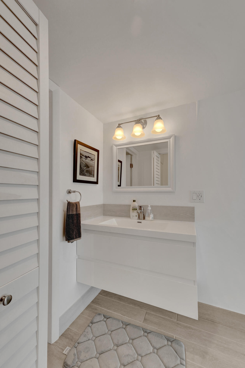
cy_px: 184
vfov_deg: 104.3
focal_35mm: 14
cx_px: 122
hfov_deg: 81.1
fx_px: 143
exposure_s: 1/320
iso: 1600
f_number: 9
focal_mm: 14
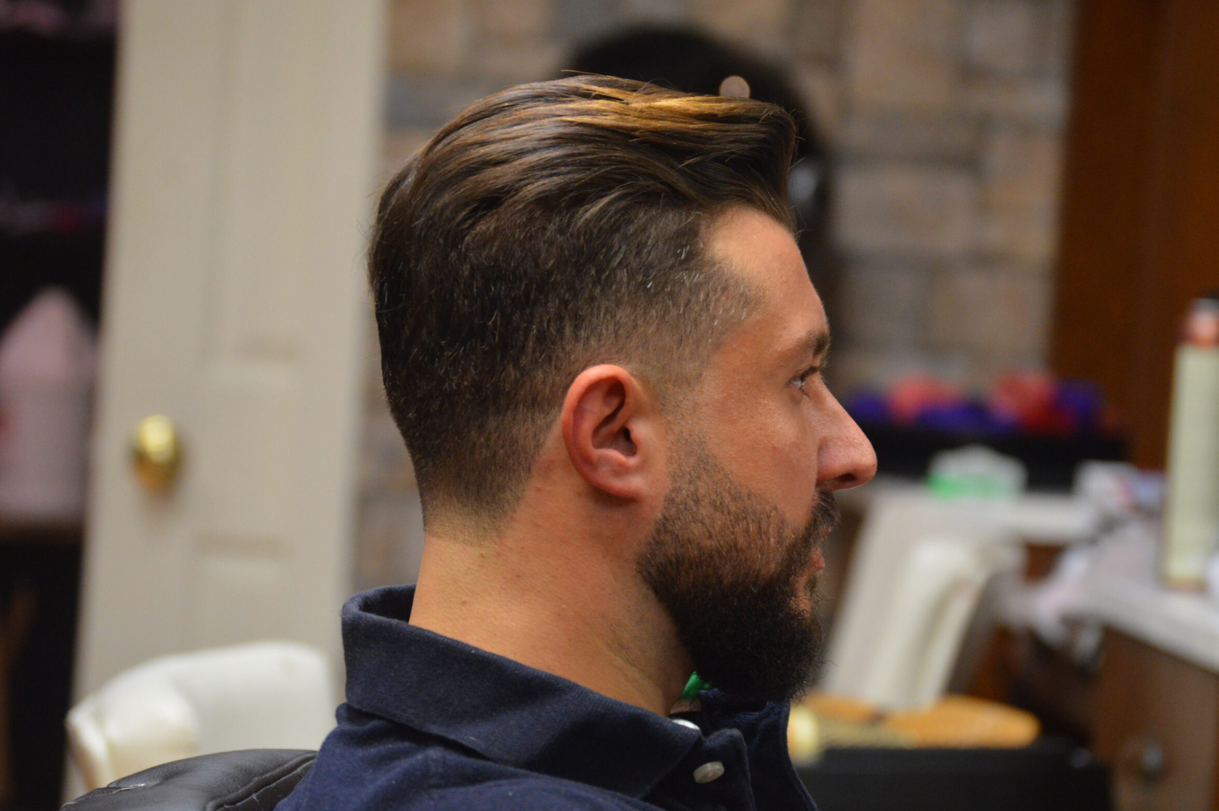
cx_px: 627
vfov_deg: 8.0
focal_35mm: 172
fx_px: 5804
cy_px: 421
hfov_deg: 12.0
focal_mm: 105
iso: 1400
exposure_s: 1/125
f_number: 4.8
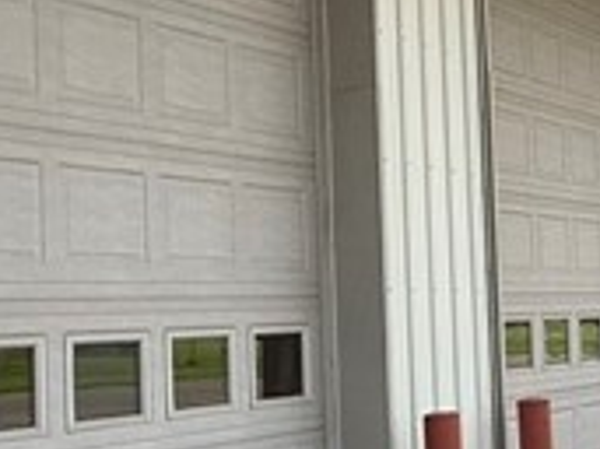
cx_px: 375
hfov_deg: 23.2
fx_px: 1455
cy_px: 270
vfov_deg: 17.5
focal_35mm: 84
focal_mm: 2.22
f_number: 2.2
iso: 64
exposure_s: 1/928
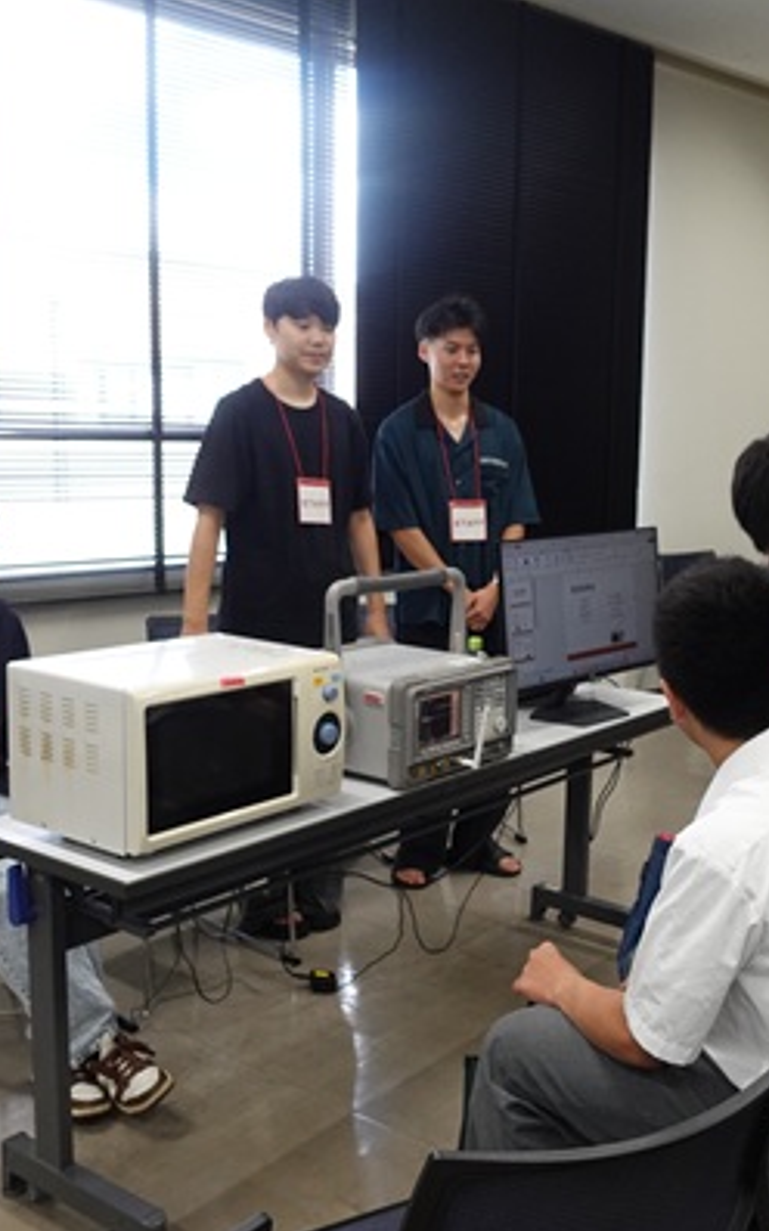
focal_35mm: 37
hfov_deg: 33.9
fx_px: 1241
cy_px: 617
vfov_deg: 52.8
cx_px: 549
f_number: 2.8
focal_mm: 9.4
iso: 1000
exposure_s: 1/250
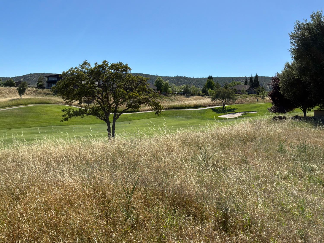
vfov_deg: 49.7
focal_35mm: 28
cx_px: 162
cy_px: 122
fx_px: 262
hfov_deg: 63.4
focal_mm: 3
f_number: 1.8
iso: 25
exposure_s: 1/2427
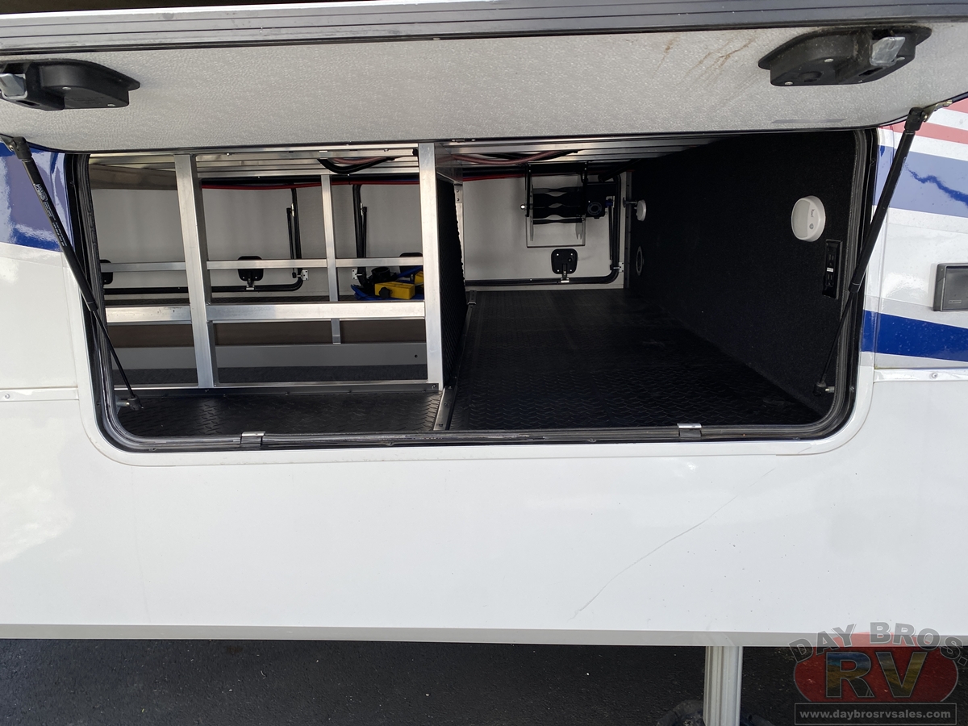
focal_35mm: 26
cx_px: 484
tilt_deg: -11.2
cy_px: 363
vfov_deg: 53.1
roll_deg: +1.5
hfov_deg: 67.3
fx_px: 727
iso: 32
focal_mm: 4.25
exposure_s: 1/585
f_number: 1.8
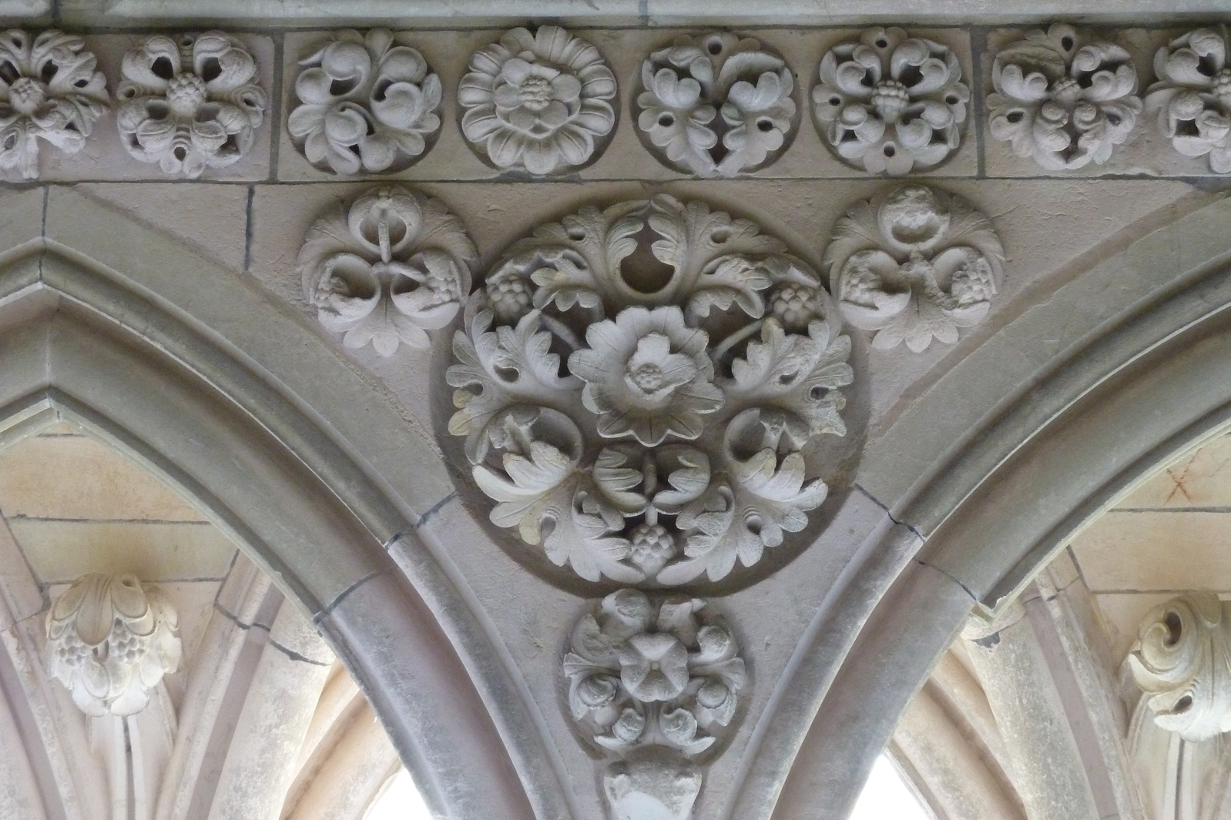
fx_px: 2564
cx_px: 616
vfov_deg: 18.2
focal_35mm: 75
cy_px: 400
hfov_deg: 27.0
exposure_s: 1/15
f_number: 4.1
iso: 400
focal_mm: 11.9
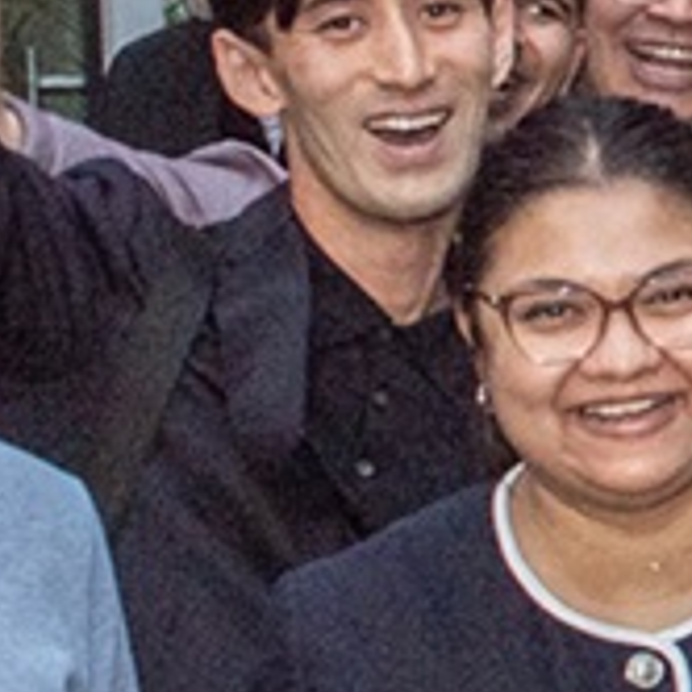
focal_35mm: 209
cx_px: 1972
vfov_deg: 8.3
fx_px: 4727
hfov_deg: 7.5
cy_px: 19
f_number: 7.1
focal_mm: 24
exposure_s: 1/200
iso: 500
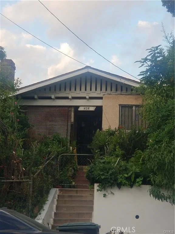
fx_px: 351
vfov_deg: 36.8
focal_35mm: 52
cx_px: 88
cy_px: 117
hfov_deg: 28.0
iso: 25
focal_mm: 6
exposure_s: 1/134
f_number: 2.4
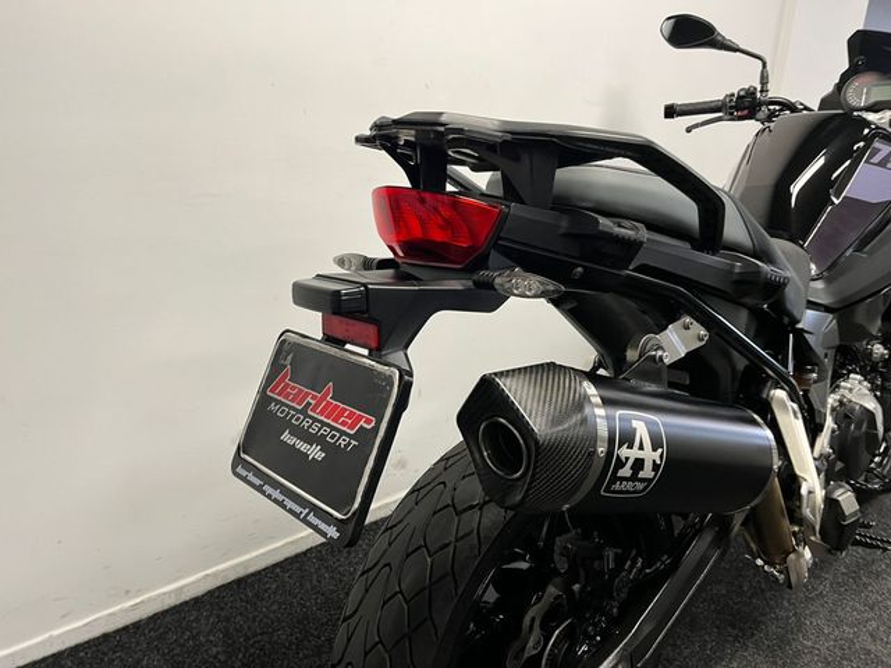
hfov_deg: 67.3
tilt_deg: -17.4
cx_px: 446
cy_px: 334
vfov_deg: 53.1
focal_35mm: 26
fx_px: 669
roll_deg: -2.9
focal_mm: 5.1
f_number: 1.6
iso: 100
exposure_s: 1/50
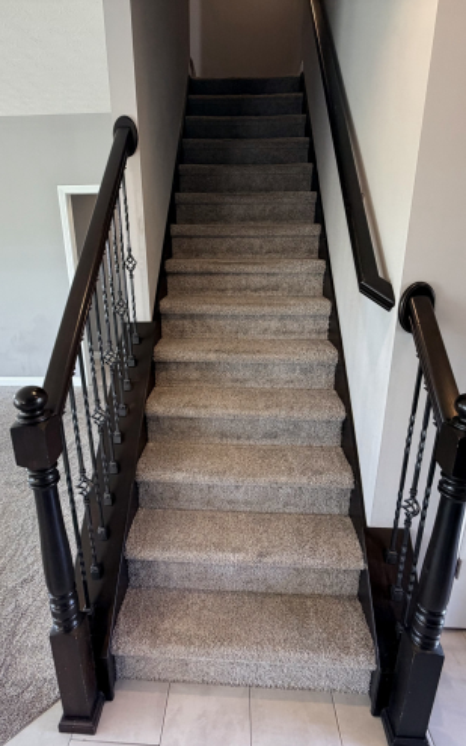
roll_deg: +1.5
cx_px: 221
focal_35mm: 20
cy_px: 375
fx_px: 407
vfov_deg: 85.1
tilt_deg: -17.8
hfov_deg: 59.6
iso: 200
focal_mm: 2.22
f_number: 2.2
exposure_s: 1/120
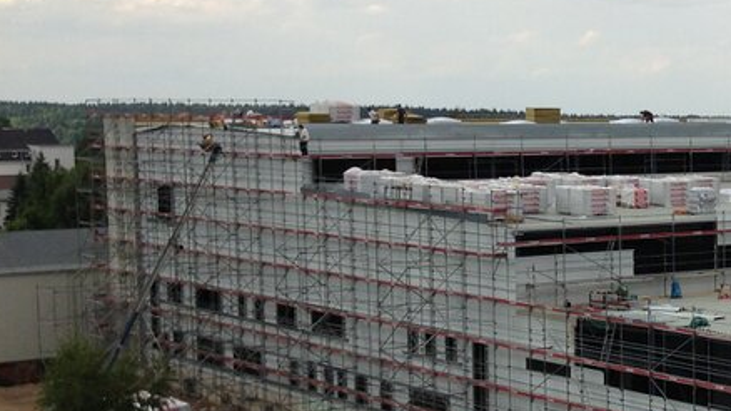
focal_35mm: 91
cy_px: 269
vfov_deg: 13.3
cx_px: 917
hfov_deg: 21.5
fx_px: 1763
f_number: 2.4
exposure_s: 1/1085
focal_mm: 4.13
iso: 50
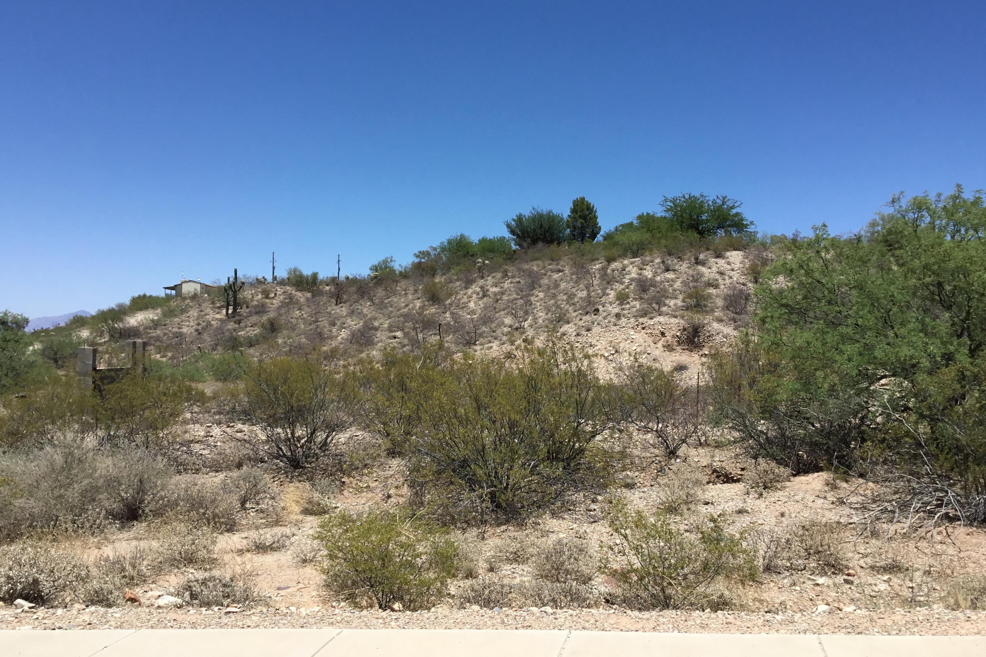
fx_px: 904
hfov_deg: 57.2
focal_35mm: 33
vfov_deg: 39.9
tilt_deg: -1.8
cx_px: 492
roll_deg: -1.3
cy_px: 358
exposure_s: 1/1988
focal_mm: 3.3
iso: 25
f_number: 2.4
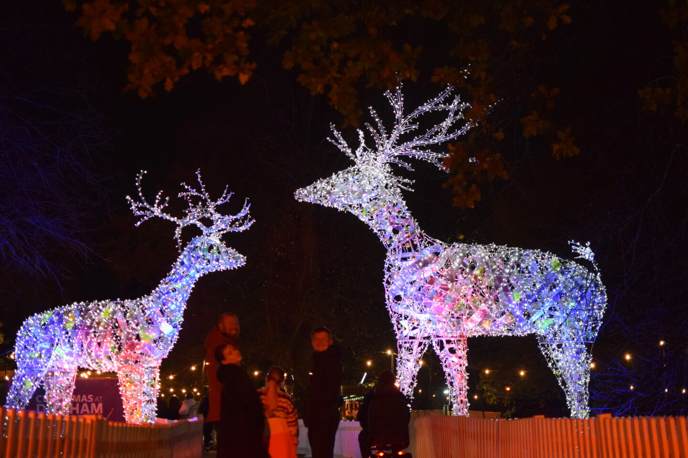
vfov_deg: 25.8
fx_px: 1003
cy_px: 229
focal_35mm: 52
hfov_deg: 37.9
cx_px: 344
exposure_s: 1/400
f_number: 2
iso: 3200
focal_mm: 35
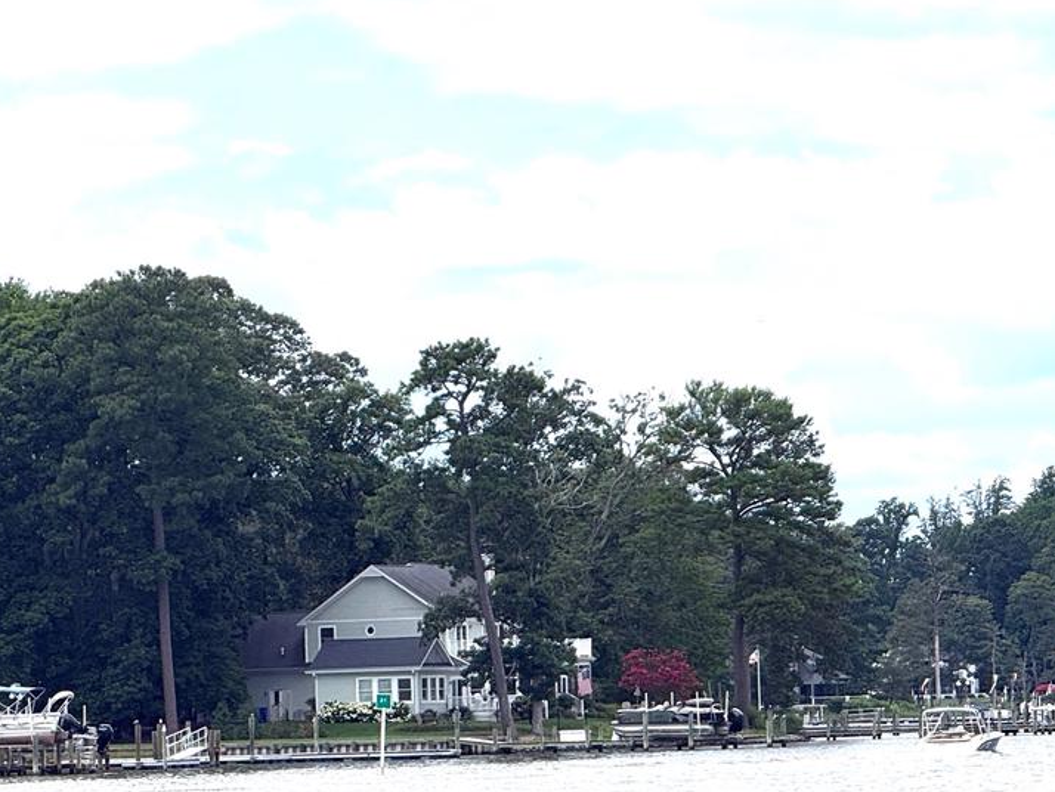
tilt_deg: +0.5
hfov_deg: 8.1
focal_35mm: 242
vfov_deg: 6.1
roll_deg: +0.6
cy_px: 672
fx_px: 7378
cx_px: 10
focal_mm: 15.66
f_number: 2.8
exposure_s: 1/1577
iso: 50
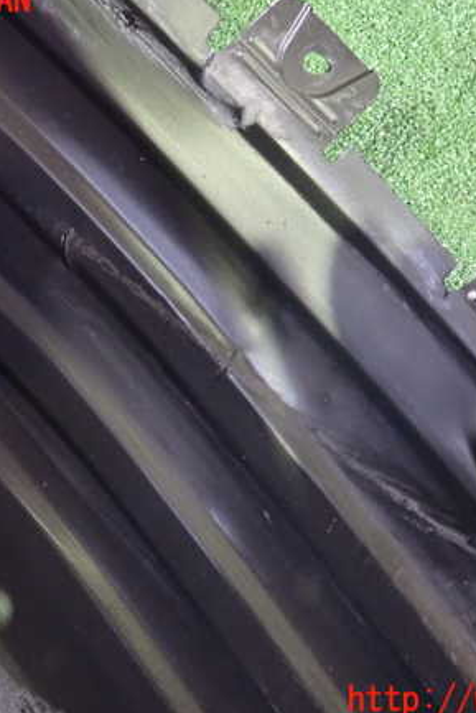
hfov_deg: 36.9
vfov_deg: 53.1
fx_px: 713
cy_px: 351
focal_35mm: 36
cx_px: 226
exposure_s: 1/20
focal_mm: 4.5
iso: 800
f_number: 2
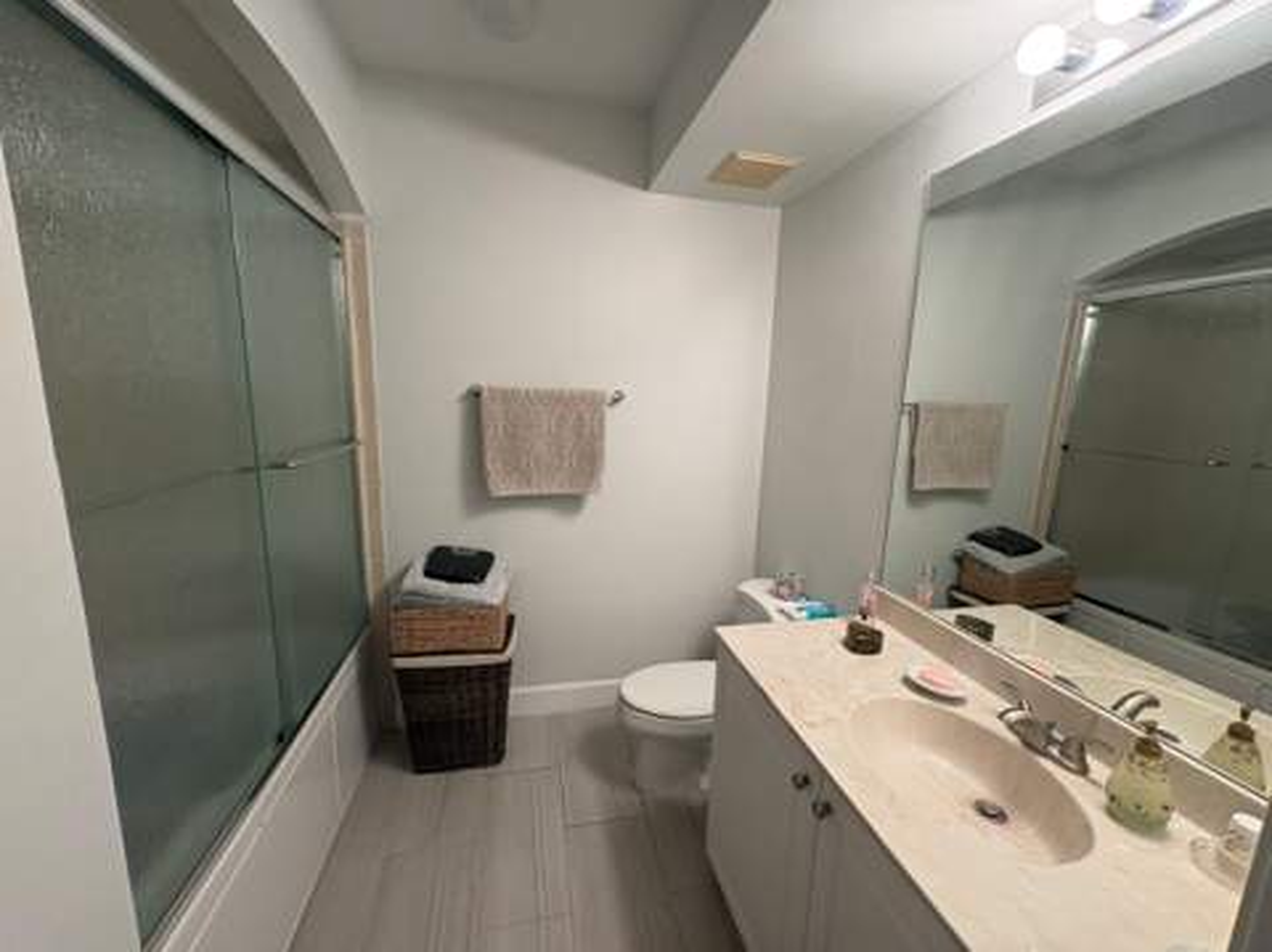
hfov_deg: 102.1
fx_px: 514
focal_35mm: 14
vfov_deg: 85.6
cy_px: 476
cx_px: 636
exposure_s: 1/60
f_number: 2.2
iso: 200
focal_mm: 2.22
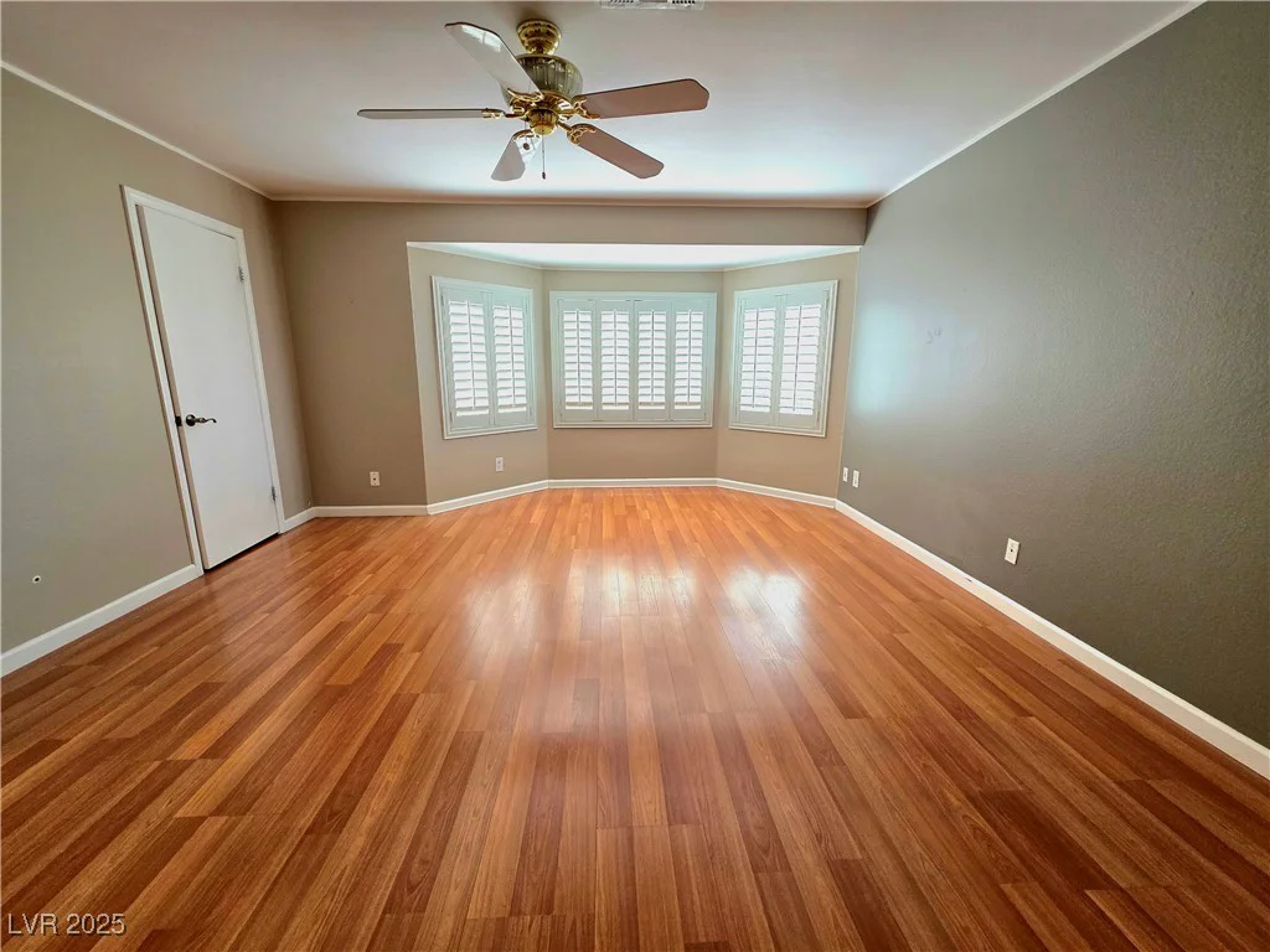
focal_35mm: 13
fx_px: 477
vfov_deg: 89.9
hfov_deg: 106.2
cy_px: 476
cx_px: 635
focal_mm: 2.2
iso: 250
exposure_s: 1/120
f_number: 1.9
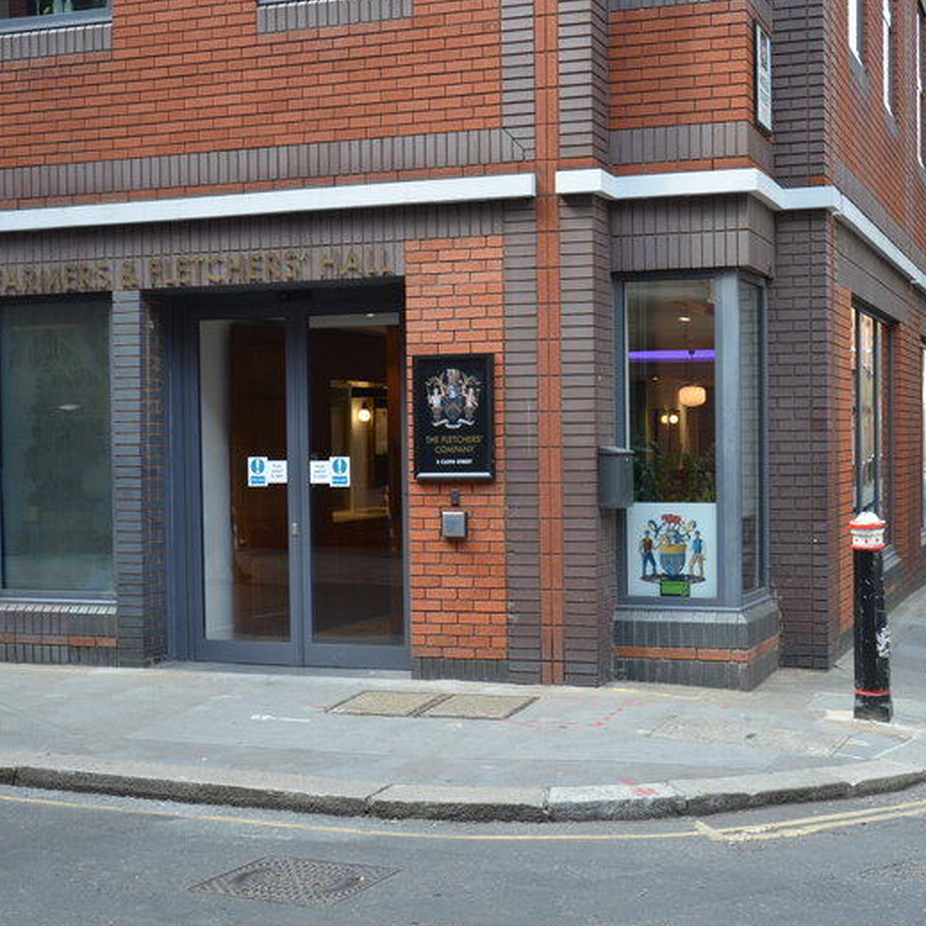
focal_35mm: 51
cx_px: 521
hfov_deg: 33.4
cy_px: 464
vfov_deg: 33.4
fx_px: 1544
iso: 220
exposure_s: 1/125
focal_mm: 26
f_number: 5.6
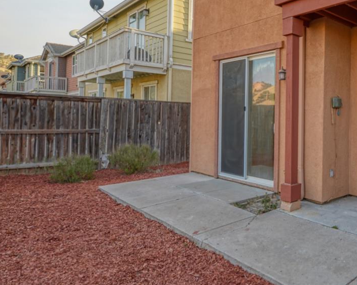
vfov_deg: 51.4
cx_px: 346
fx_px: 296
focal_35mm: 28
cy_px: 123
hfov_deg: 51.6
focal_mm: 14
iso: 400
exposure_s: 1/60
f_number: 10
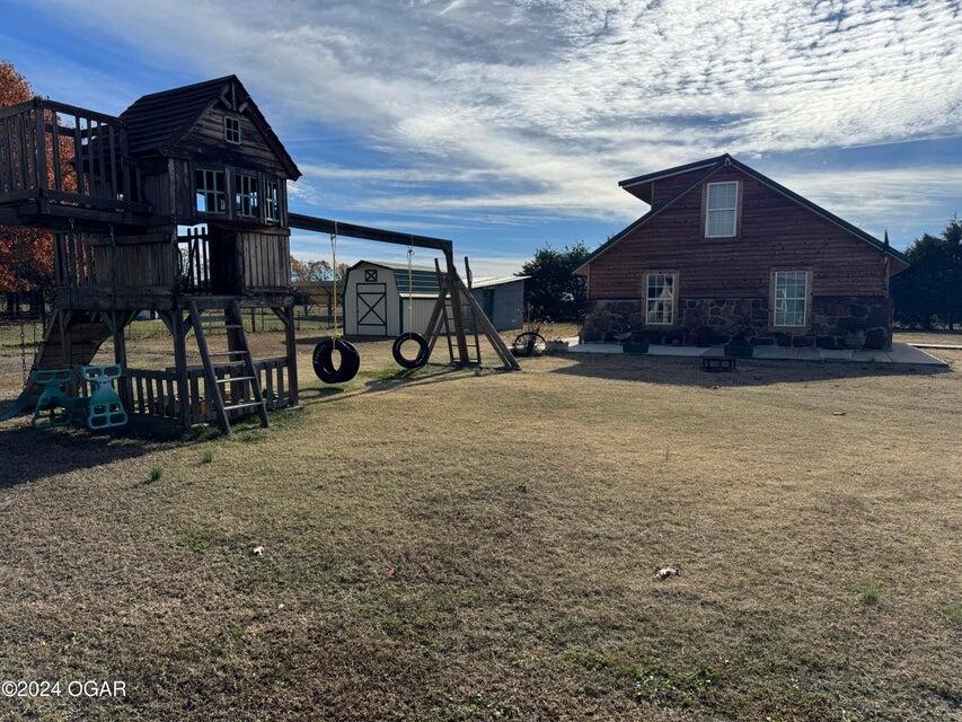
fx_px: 667
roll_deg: -0.2
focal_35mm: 24
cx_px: 481
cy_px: 361
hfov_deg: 71.6
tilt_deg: -4.9
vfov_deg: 56.8
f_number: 1.78
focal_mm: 6.76
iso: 80
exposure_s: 1/7937
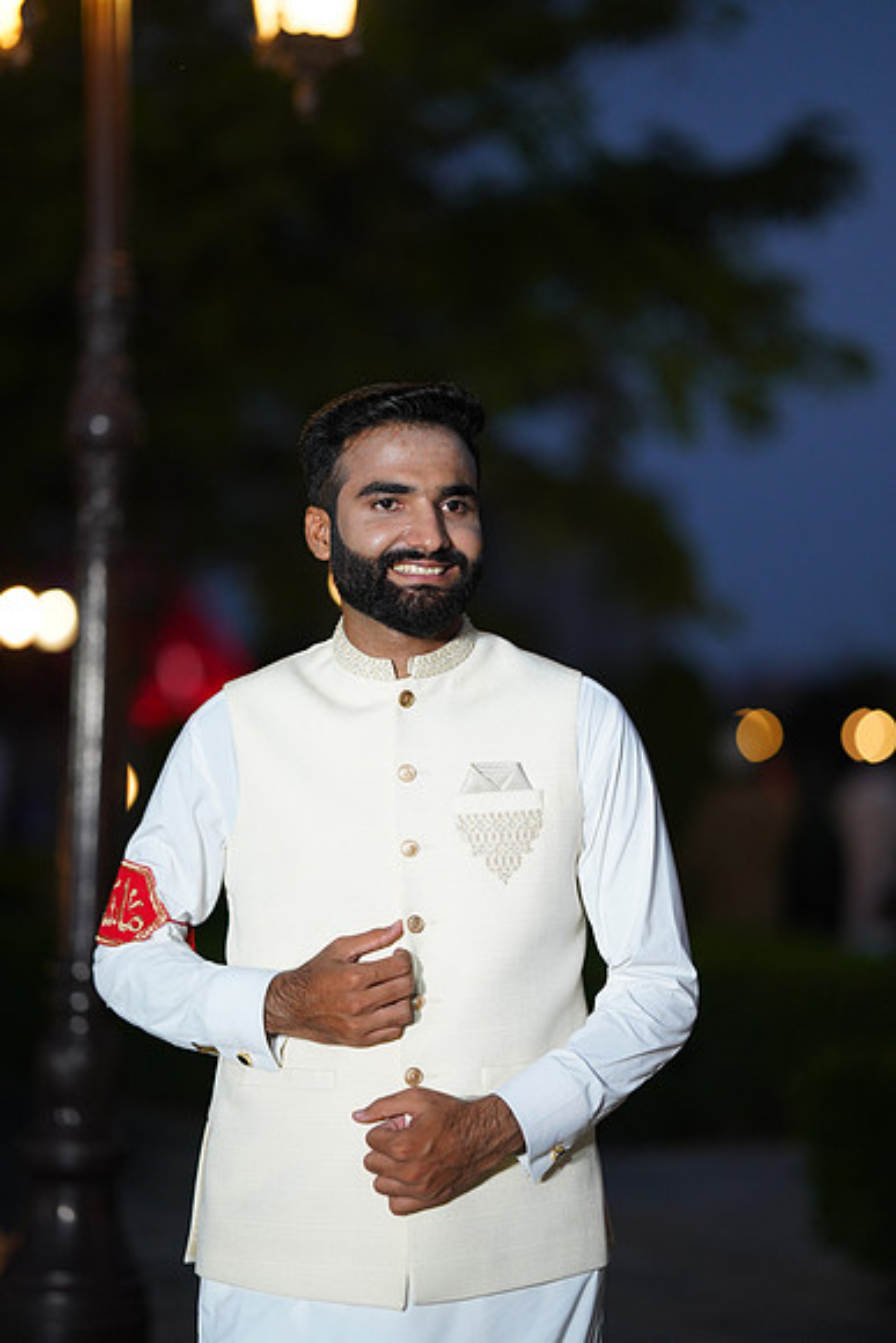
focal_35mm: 85
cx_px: 448
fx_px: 3171
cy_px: 672
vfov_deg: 23.9
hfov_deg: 16.1
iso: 1250
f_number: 1.4
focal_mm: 85
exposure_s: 1/200
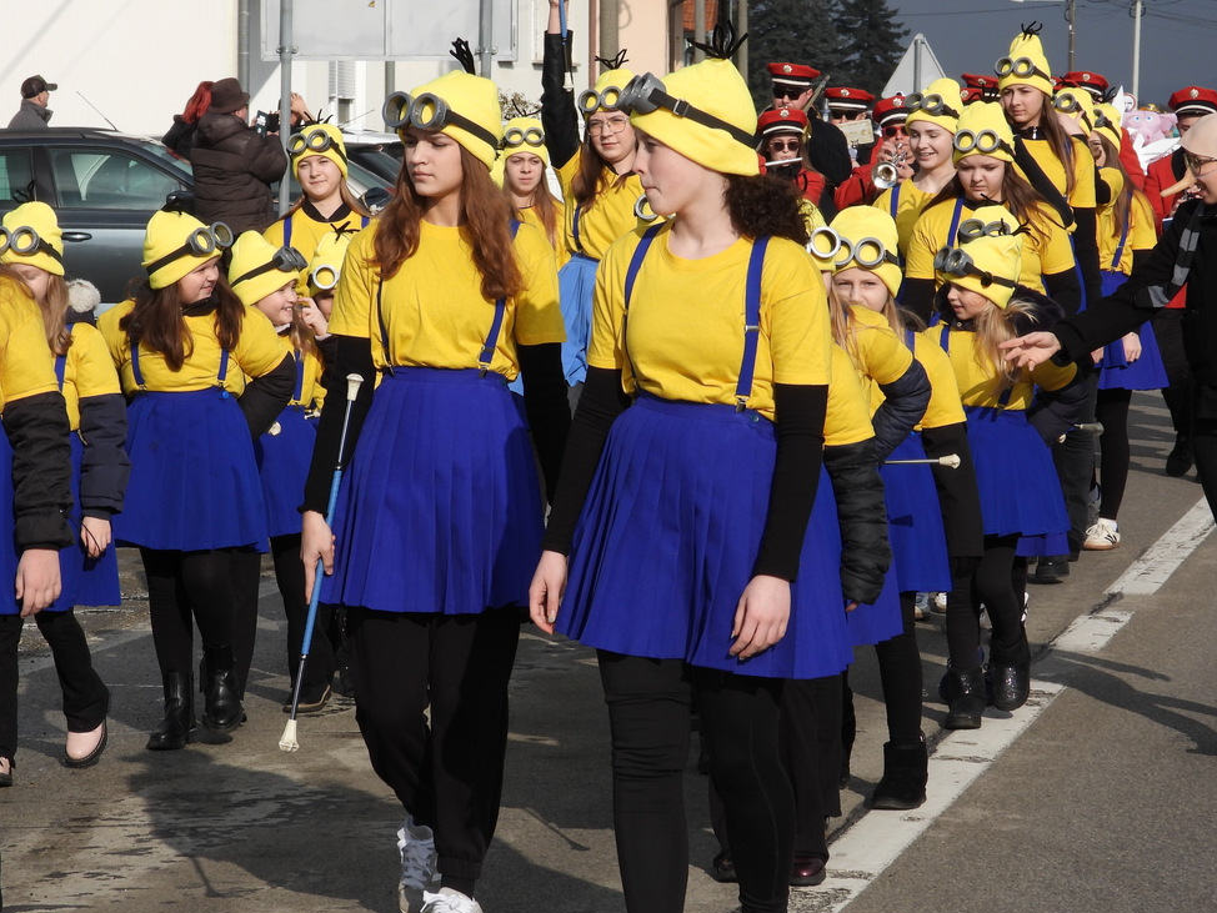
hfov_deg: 12.8
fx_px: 5416
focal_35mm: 154
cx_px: 489
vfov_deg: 9.6
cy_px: 442
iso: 100
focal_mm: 22.5
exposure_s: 1/1600
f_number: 4
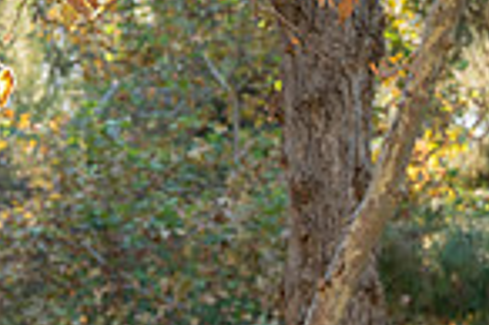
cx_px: -459
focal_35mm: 279
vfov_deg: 4.9
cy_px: 518
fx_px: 3785
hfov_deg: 7.1
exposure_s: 1/200
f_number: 4
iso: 200
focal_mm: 70
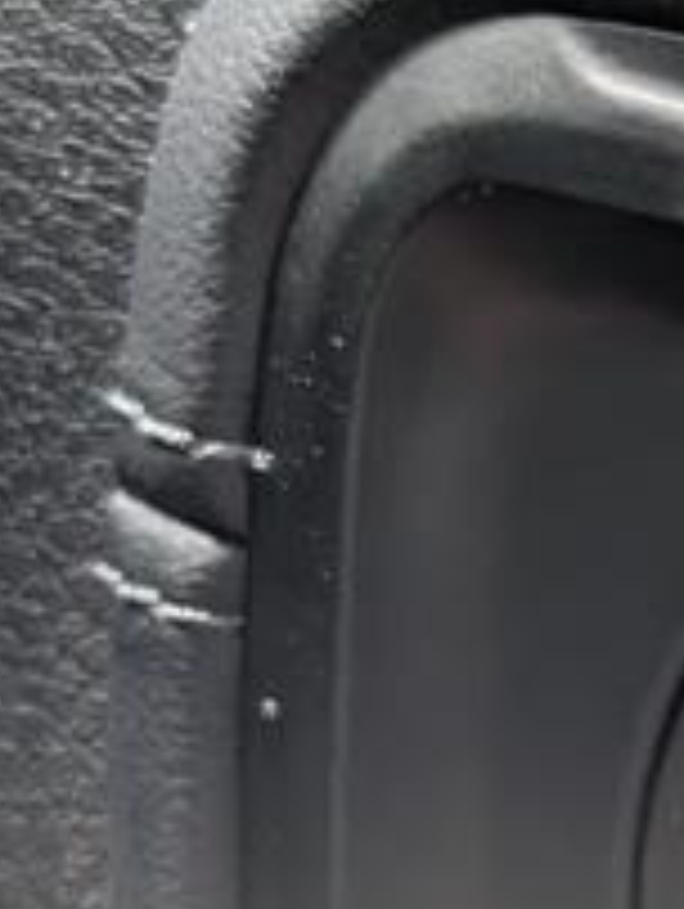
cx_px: 1080
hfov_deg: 9.3
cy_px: 963
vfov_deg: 12.5
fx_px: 4075
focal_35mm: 155
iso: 636
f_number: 1.68
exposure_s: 1/161
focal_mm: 6.9
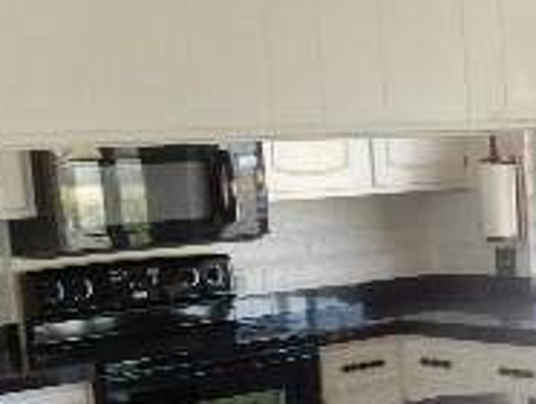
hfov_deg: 21.3
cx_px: 625
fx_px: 1333
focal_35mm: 86
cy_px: 361
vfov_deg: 17.0
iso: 125
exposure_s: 1/30
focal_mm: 4.5
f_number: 3.7
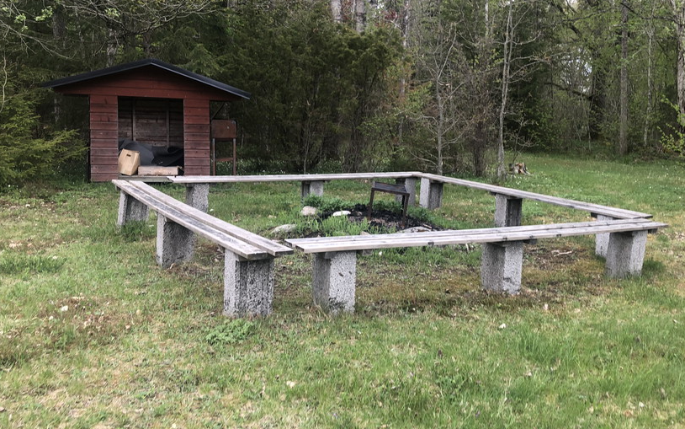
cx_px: 391
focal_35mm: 35
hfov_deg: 55.1
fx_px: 653
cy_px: 191
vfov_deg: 36.3
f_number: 1.8
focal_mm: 3.99
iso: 20
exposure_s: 1/239
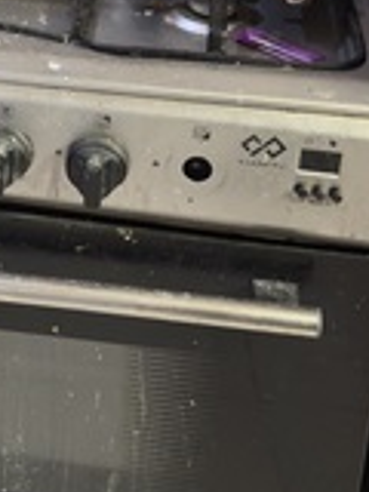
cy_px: -35
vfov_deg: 18.9
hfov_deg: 14.2
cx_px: -106
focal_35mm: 100
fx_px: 1421
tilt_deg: -22.9
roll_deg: -1.7
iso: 640
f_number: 1.78
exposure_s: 1/30
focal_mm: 6.76
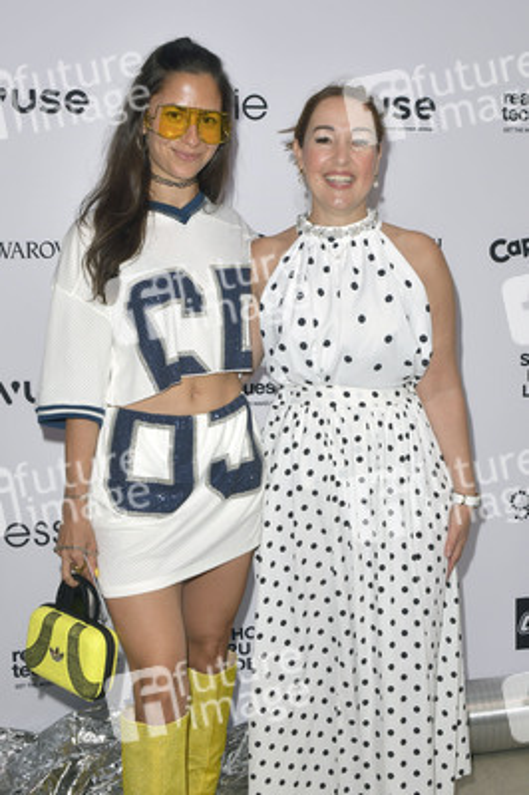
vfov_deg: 55.8
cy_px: 398
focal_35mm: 34
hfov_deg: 38.8
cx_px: 264
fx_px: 751
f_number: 9
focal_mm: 29
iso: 400
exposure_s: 1/250
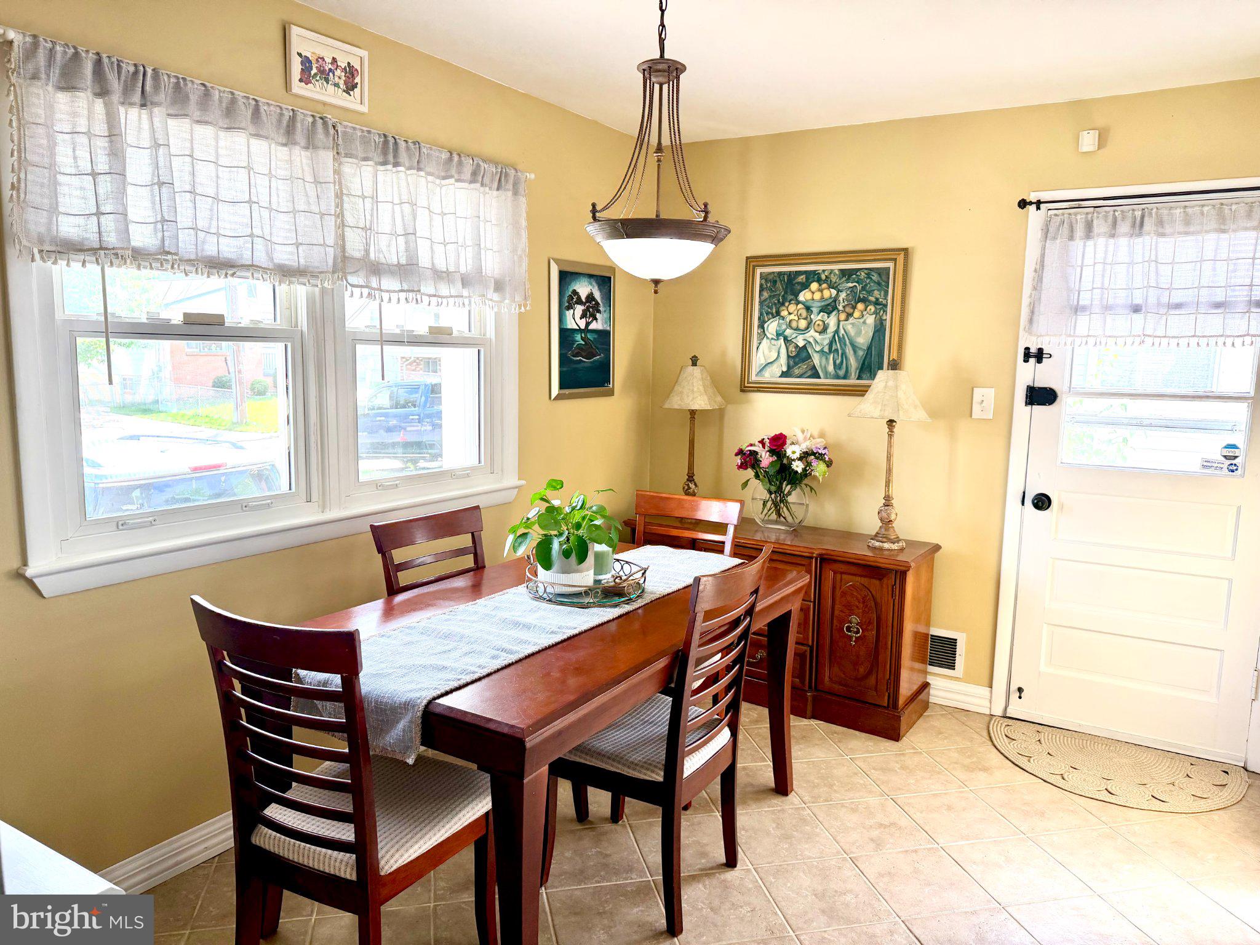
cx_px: 630
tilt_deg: -8.5
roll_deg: -1.2
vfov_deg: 56.8
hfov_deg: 71.6
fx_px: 874
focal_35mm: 24
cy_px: 472
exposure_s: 1/192
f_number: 1.78
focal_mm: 6.76
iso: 100
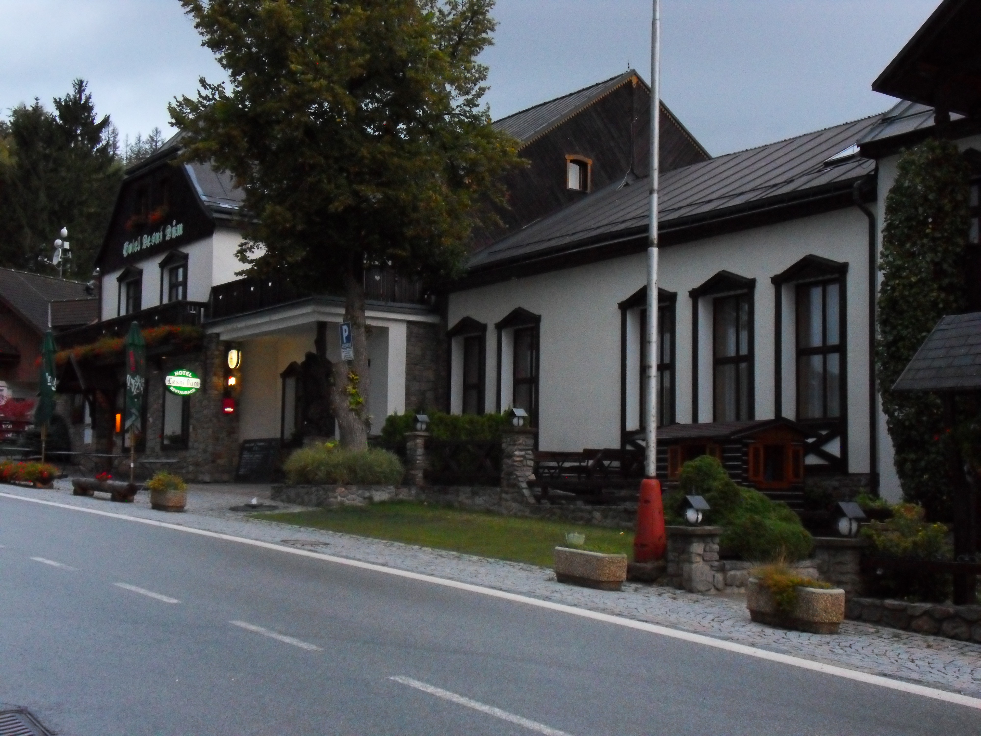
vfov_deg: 28.0
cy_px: 368
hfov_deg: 36.8
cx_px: 490
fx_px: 1474
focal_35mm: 52
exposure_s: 1/60
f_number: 4.5
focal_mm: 9.1
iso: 640
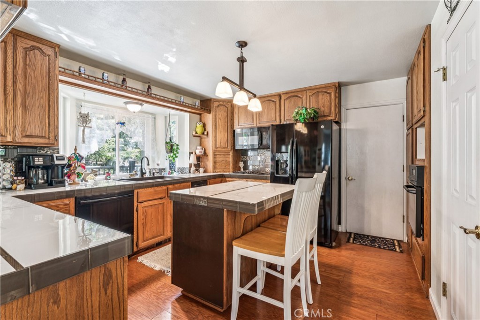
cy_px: 160
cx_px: 240
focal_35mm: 16
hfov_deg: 96.0
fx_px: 216
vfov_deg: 73.0
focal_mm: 16.2
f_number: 13
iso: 100
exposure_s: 1.6
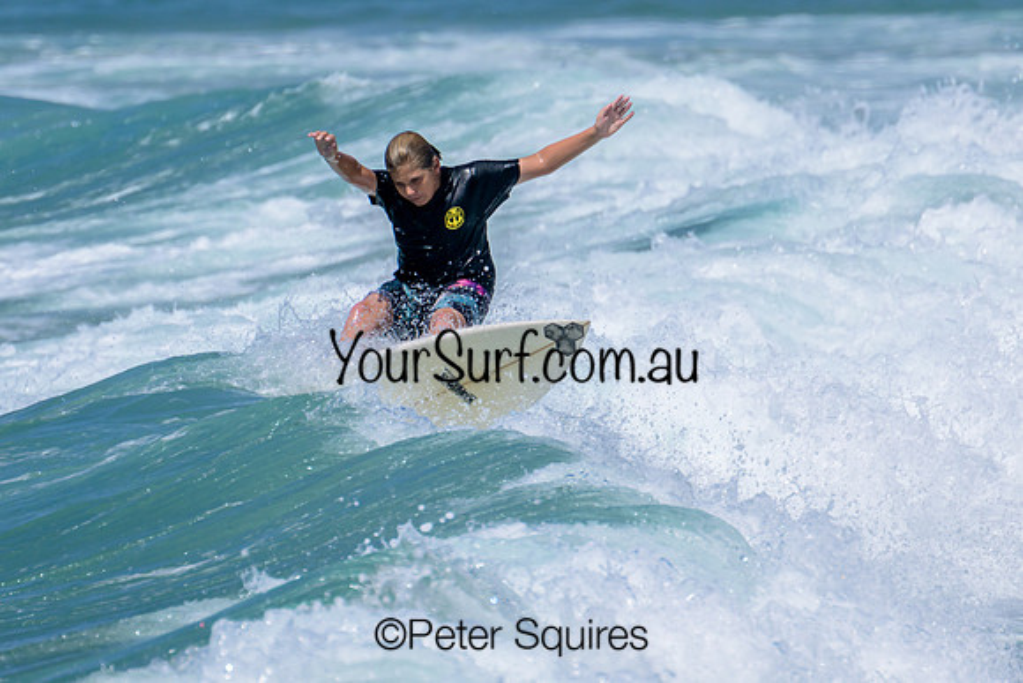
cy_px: 464
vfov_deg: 1.3
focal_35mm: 1087
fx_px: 30889
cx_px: 405
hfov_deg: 1.9
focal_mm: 800
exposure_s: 1/2000
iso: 450
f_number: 11
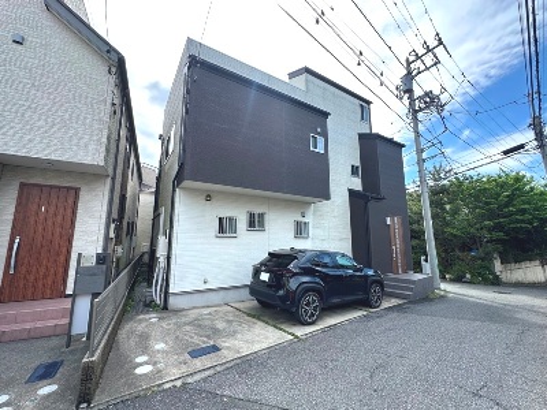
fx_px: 221
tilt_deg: +9.2
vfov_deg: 85.7
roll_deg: +0.9
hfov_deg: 102.1
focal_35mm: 14
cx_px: 274
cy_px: 205
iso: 40
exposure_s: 1/550
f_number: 2.2
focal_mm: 2.22
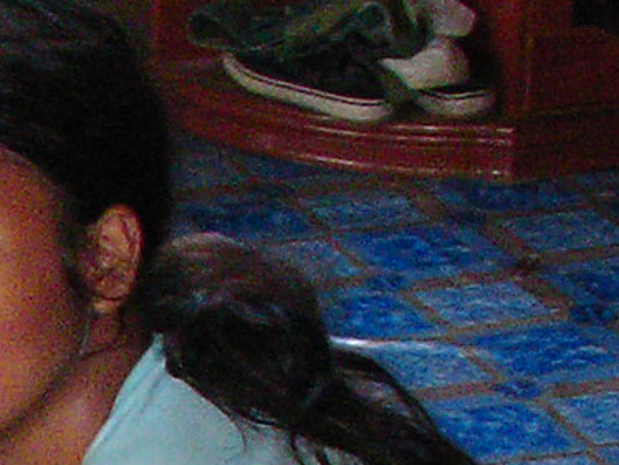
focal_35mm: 208
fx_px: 3722
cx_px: -594
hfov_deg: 9.0
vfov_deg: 7.0
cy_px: 829
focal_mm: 5.8
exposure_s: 1/30
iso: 200
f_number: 3.5
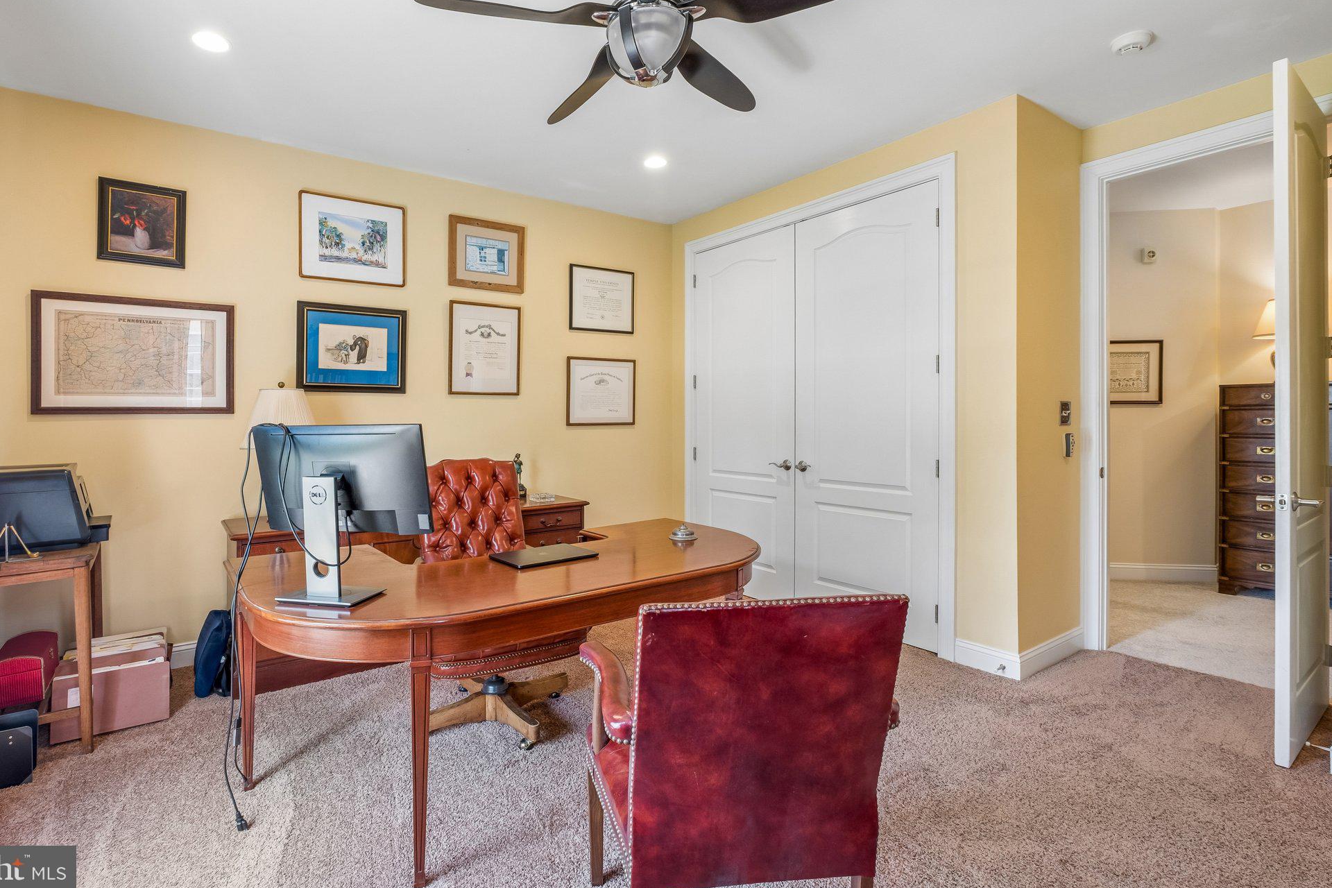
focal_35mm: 16
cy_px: 423
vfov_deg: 73.7
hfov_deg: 96.7
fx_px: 592
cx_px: 633
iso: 250
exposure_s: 1/6
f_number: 8
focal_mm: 10
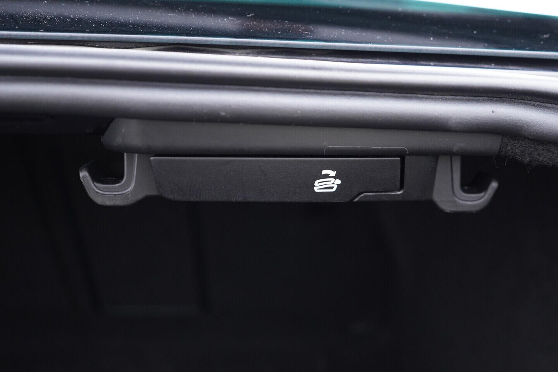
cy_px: 186
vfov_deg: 36.9
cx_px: 279
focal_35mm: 36
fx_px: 558
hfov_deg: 53.1
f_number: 2.8
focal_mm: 24
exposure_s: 1/40
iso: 800
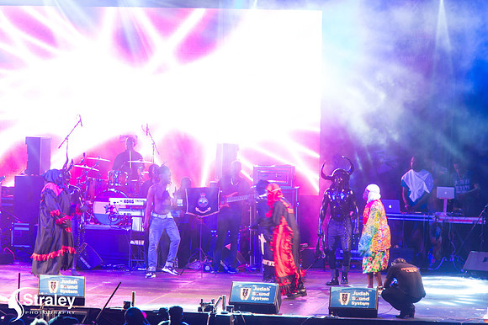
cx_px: 244
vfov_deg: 5.1
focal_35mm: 270
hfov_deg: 7.6
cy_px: 162
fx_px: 3658
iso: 2500
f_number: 5.6
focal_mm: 270
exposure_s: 1/60
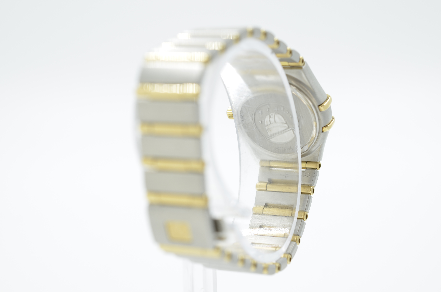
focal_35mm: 60
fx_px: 733
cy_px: 146
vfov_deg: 22.5
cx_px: 220
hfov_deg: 33.5
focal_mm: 40
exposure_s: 1/50
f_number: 8
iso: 100
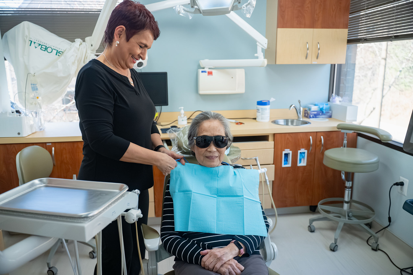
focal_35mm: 28
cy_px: 138
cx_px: 206
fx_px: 321
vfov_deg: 46.4
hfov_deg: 65.5
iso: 5000
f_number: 2.8
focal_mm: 28
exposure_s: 1/500
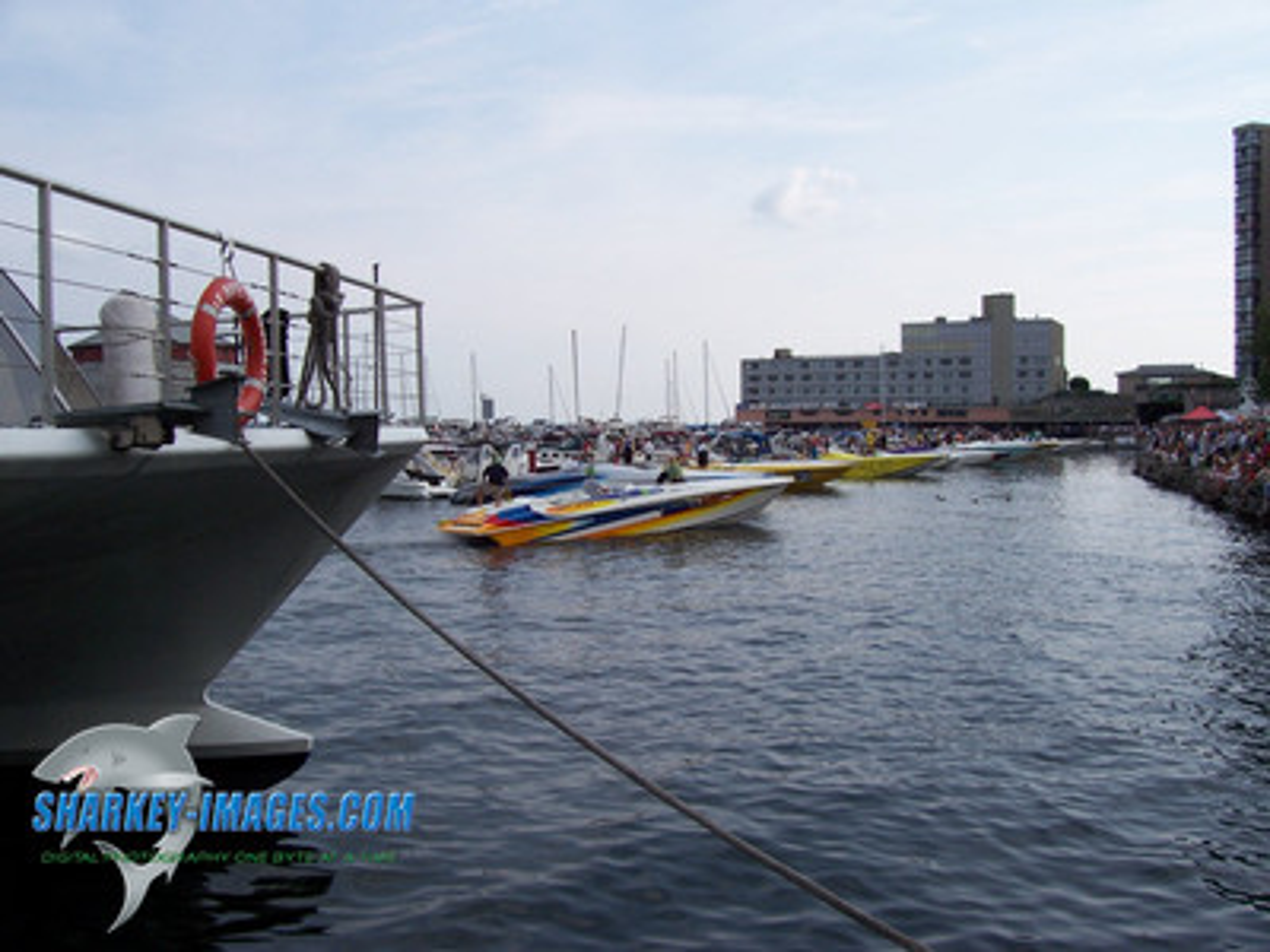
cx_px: 635
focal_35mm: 34
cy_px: 476
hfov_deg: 54.0
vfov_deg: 41.8
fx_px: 1247
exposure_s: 1/500
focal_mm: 5.6
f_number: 5.6
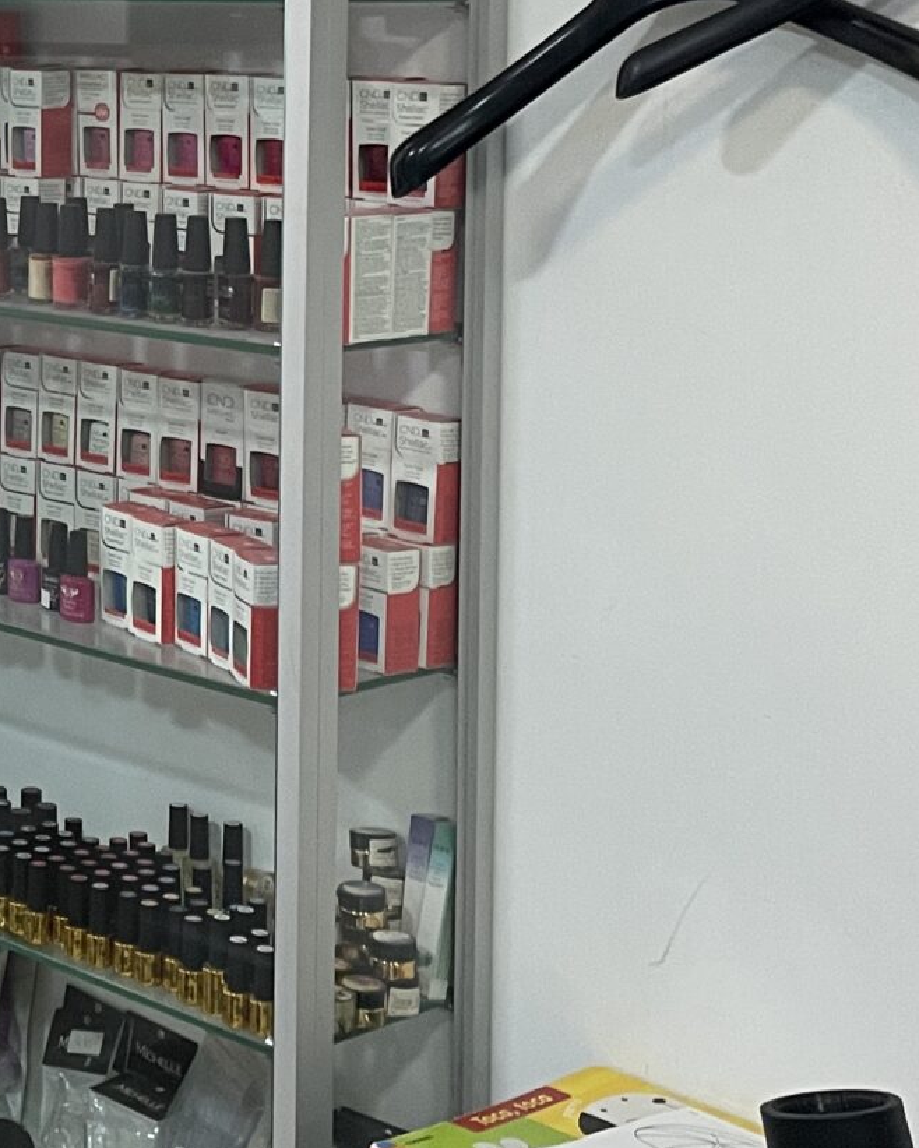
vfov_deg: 23.6
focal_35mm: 79
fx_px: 2685
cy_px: 151
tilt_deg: -3.0
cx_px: -320
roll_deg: +0.3
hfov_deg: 18.0
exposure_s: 1/100
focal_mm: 4.2
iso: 125
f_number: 1.6
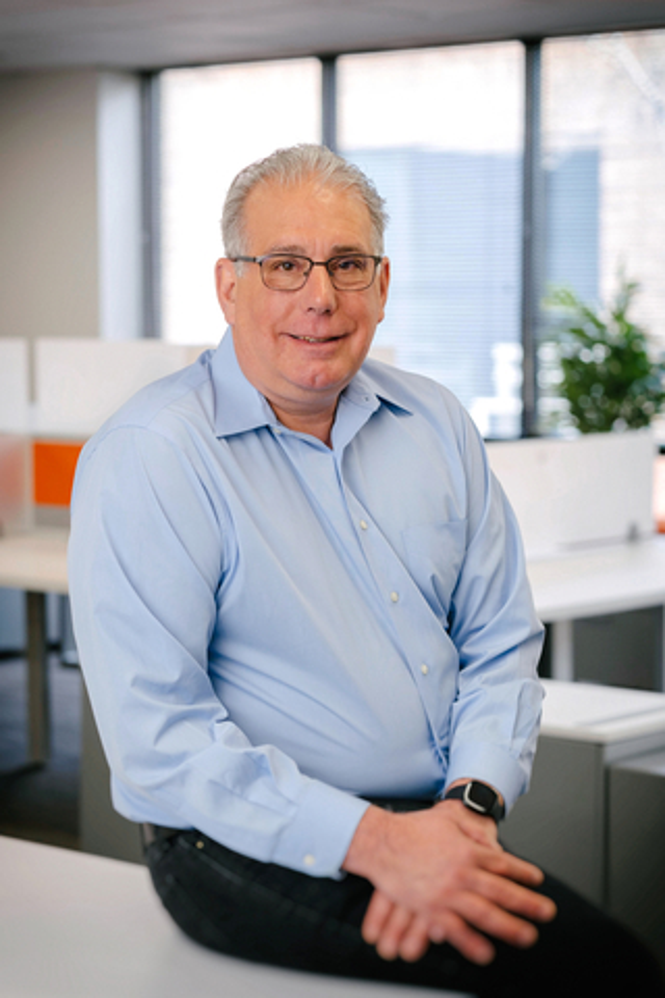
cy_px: 499
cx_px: 332
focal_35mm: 84
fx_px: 2327
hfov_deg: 16.3
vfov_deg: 24.2
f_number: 2.8
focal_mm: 56
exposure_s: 1/125
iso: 160
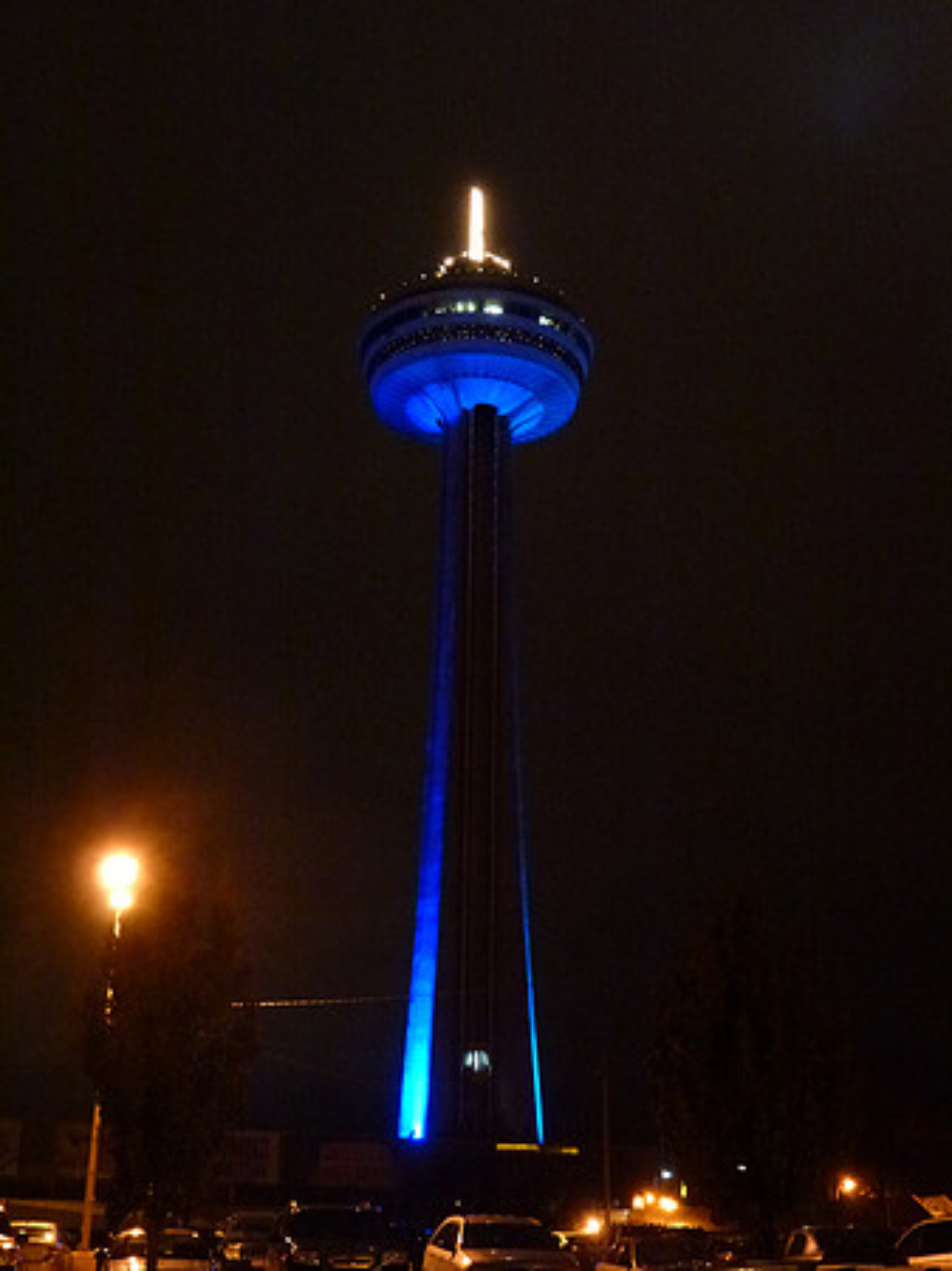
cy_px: 636
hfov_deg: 32.2
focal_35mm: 45
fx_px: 1652
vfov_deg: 42.1
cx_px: 476
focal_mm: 8
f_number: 4
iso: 800
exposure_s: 1/4
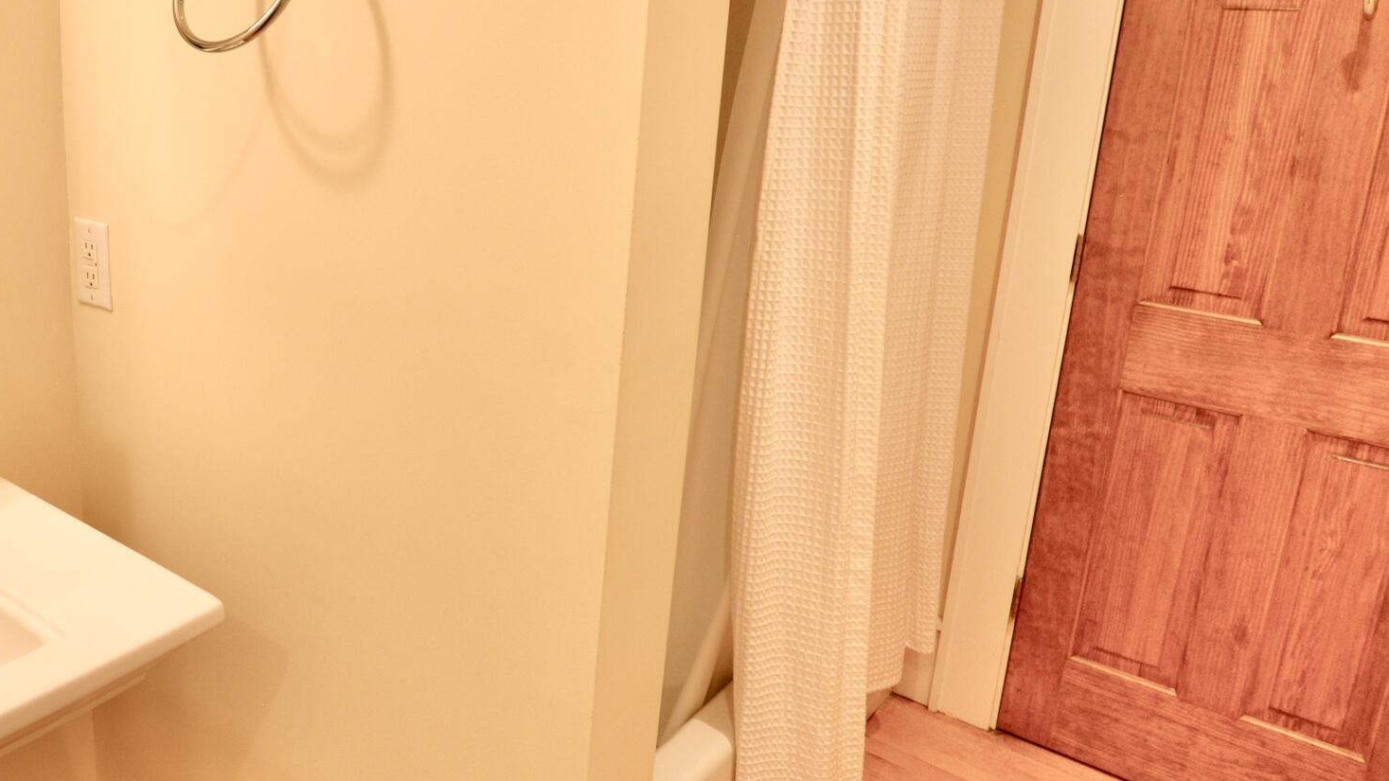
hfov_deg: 61.6
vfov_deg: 38.6
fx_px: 1105
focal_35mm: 30
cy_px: 276
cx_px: 395
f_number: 4.5
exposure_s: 1/80
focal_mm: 14
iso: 800
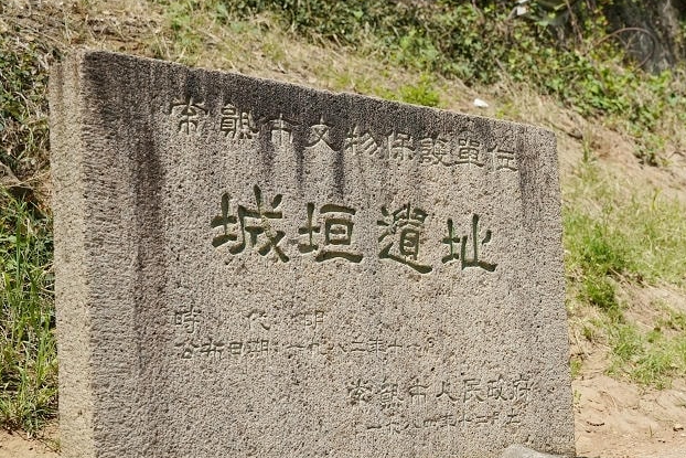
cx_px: 636
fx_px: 1029
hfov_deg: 34.5
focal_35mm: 54
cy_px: 326
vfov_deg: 24.9
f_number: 5
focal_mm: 28
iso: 100
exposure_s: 1/250
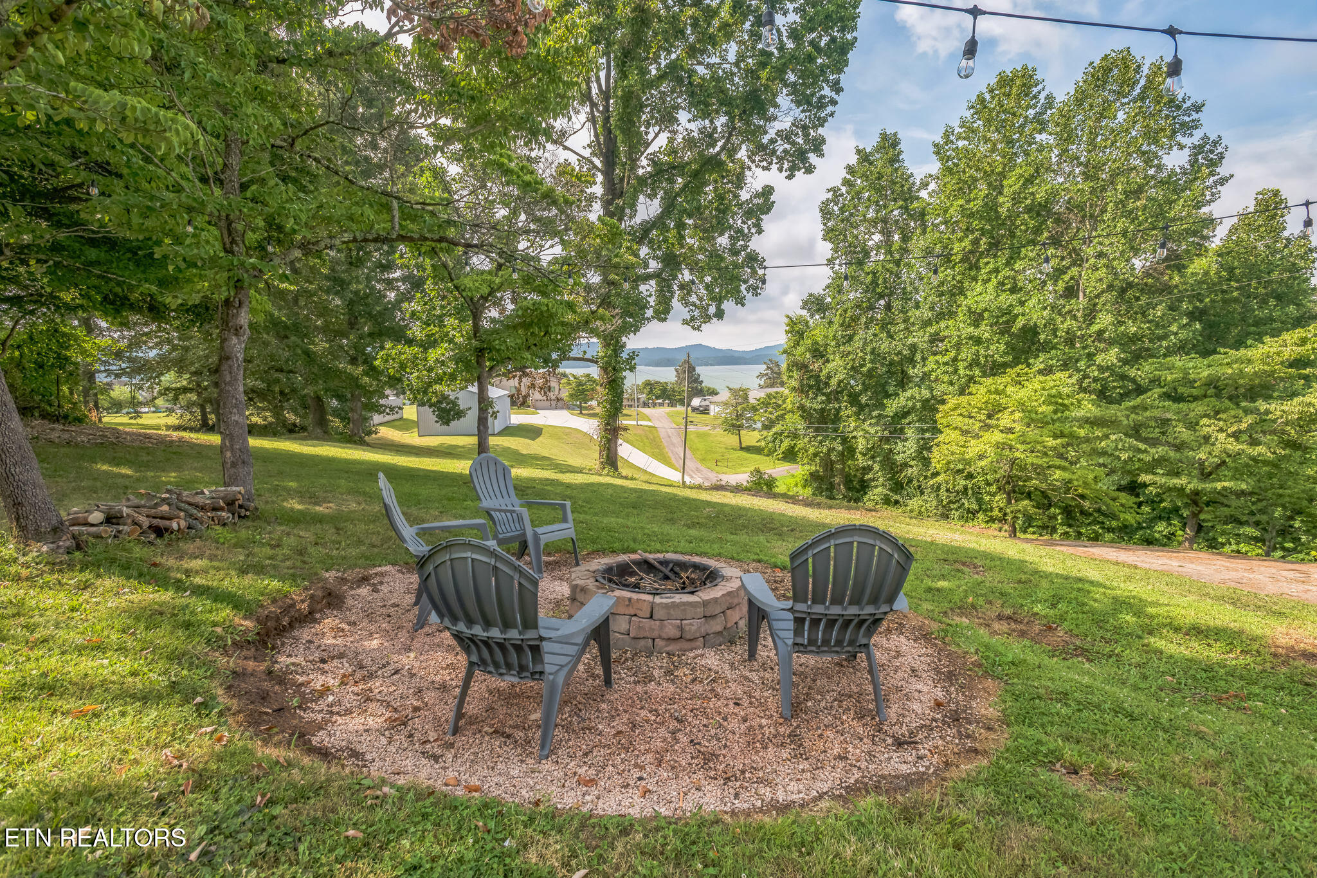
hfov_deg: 93.3
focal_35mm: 17
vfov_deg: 70.4
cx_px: 658
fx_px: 622
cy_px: 439
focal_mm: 17
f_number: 9
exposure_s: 1/320
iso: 500
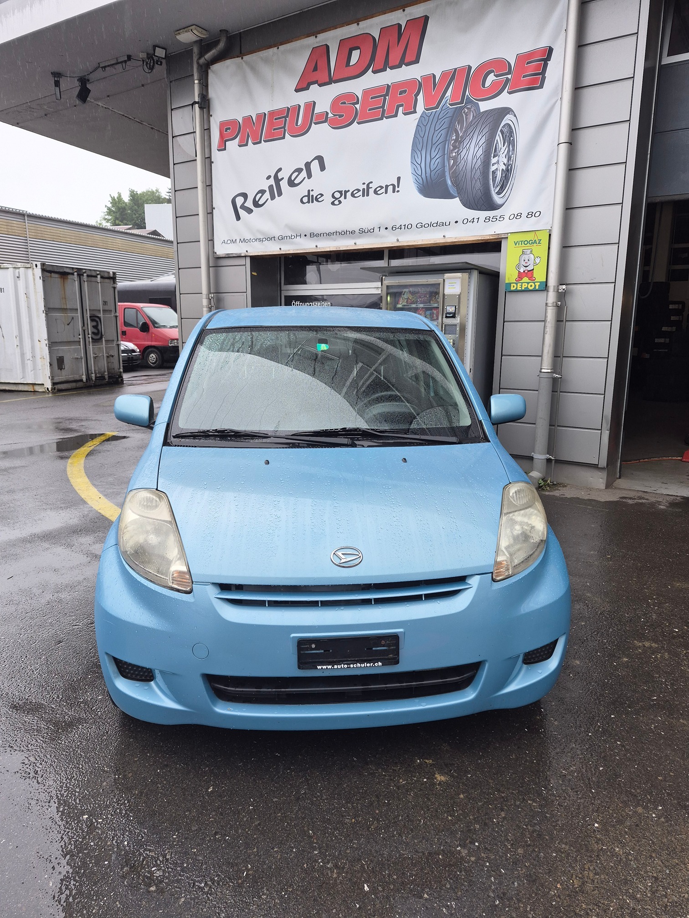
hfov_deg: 58.9
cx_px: 344
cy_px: 459
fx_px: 610
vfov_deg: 73.9
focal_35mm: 23
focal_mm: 5.4
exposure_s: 1/237
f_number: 1.8
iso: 25
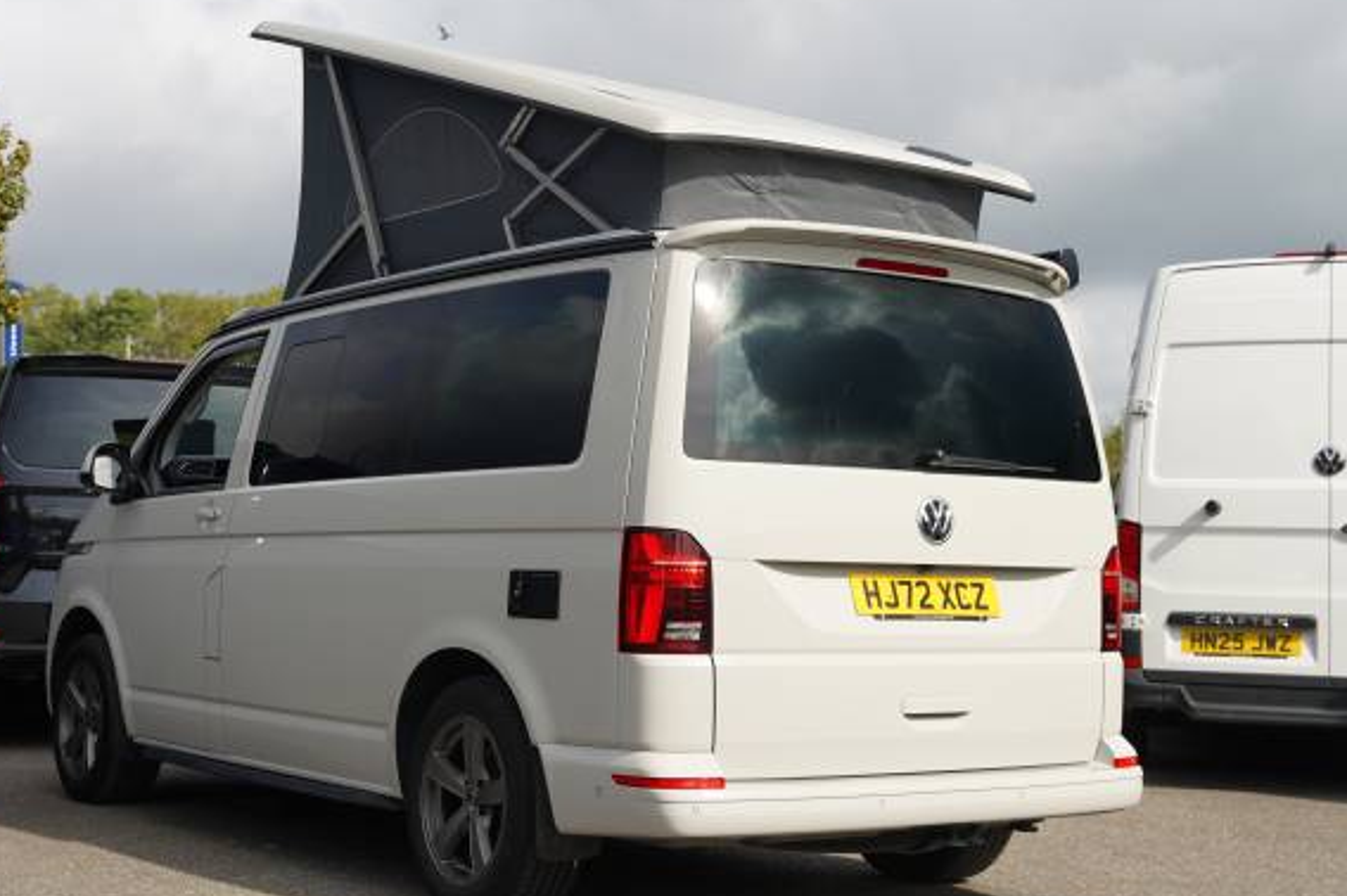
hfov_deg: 37.1
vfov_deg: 25.2
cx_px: 650
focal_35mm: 54
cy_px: 469
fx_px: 2007
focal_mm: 47.6
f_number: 5
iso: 100
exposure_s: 1/250
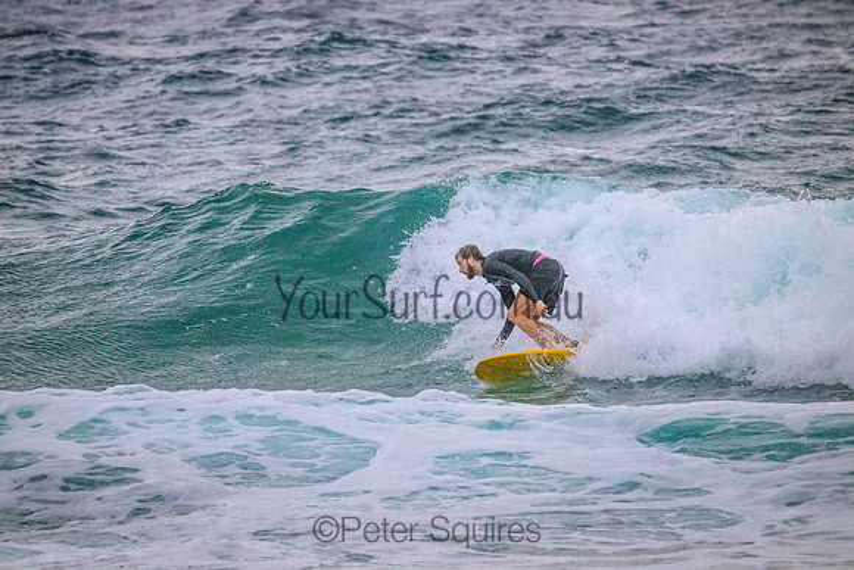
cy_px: 285
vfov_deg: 2.3
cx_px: 427
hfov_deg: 3.4
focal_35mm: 600
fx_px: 14236
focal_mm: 600
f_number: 11
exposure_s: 1/2000
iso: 9000
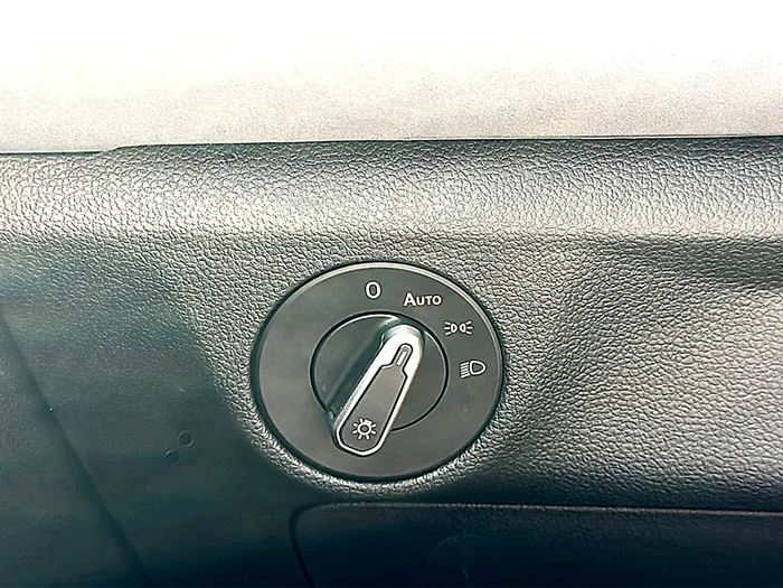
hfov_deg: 41.2
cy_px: 294
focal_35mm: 46
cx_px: 392
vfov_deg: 31.5
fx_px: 1041
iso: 100
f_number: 1.78
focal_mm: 6.86
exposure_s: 1/145
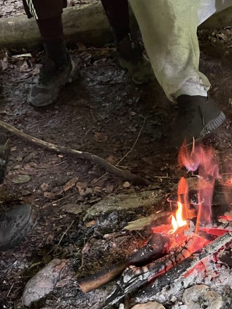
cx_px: 211
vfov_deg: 38.2
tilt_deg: -47.8
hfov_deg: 29.0
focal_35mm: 48
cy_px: 246
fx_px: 429
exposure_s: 1/30
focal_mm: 4.2
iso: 640
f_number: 1.6
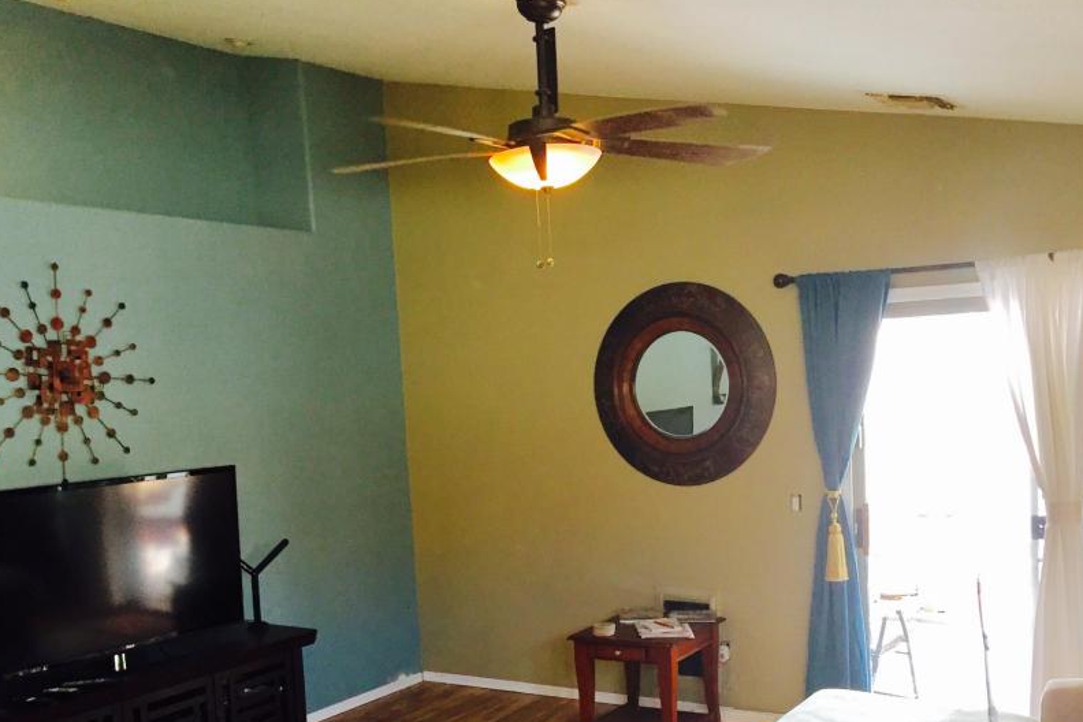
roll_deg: +2.2
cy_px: 518
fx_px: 1173
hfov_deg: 49.5
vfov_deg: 33.7
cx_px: 576
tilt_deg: -6.6
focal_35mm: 39
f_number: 2.2
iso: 50
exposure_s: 1/30
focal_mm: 4.15
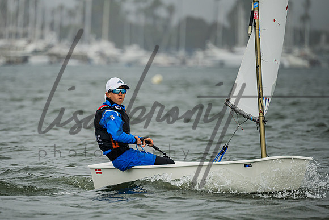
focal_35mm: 550
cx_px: 103
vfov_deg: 2.5
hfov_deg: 3.7
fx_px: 5030
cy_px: 125
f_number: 5.6
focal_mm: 400
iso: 320
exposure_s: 1/1250
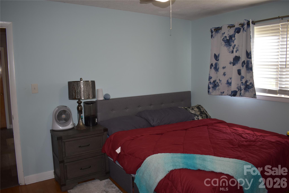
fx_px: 217
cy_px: 96
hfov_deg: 67.4
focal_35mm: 27
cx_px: 144
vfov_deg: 47.9
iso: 400
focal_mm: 18
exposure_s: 1/50
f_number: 3.5
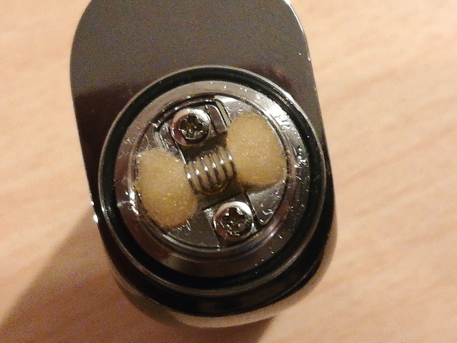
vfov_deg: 18.2
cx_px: 228
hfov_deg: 24.1
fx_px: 1069
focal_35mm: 81
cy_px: 172
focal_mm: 3.83
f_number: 2.2
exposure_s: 1/14.3
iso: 1250
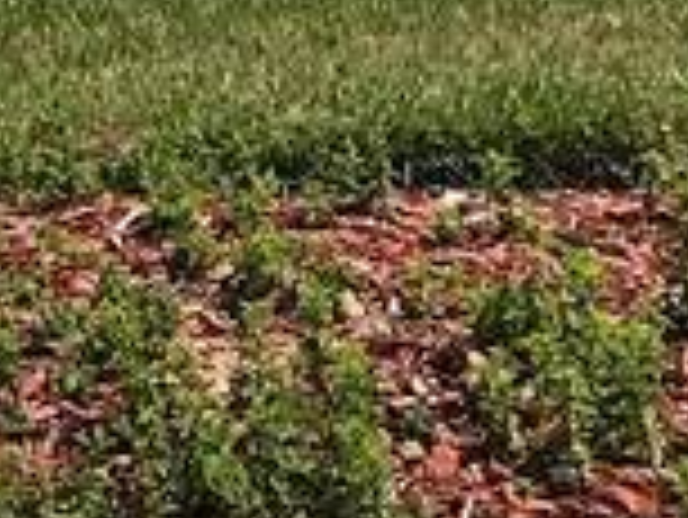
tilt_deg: +8.1
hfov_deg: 9.8
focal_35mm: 187
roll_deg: +3.0
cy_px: -905
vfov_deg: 7.3
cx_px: -688
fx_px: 3720
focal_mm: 3.99
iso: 20
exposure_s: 1/2519
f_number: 1.8
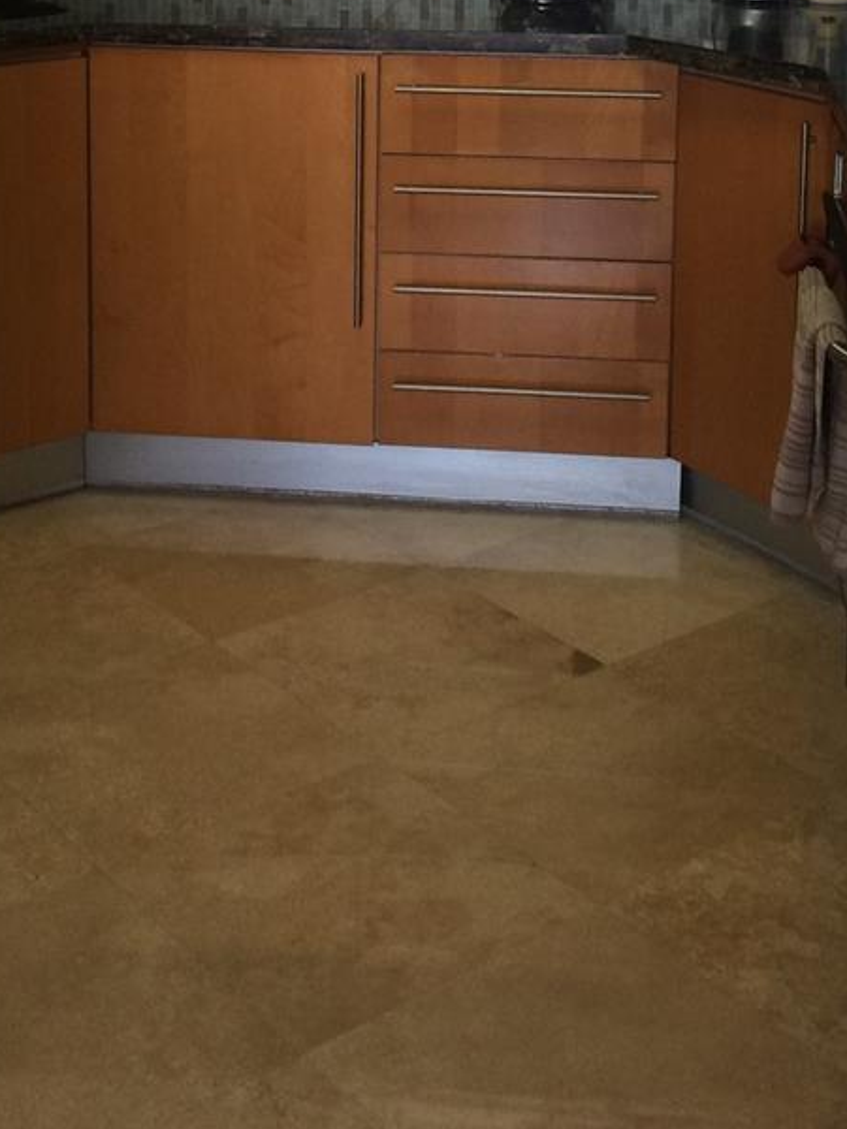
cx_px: 431
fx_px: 1892
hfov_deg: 25.2
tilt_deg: -7.2
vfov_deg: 31.2
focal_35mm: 58
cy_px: 45
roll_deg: -1.7
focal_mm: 4.15
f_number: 2.2
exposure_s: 1/30
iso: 32
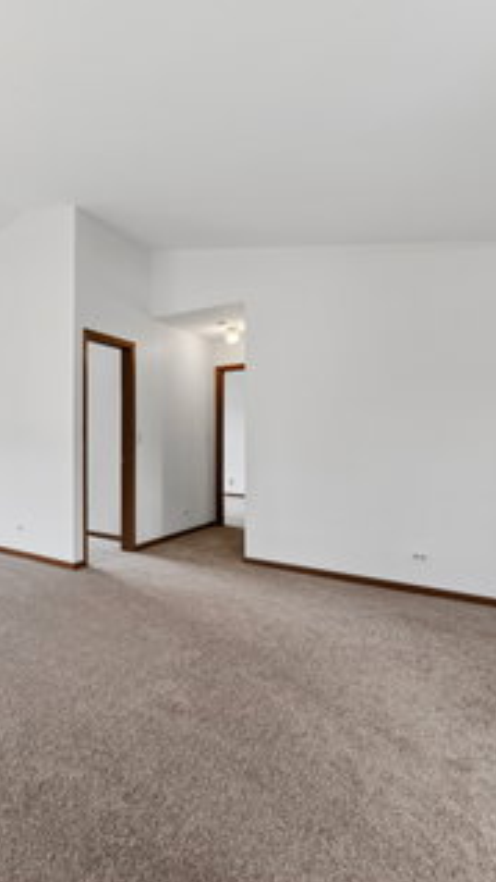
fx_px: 444
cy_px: 441
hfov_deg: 47.6
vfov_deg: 89.6
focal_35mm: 19
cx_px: -8
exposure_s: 1/20
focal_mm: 12
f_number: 9
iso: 160
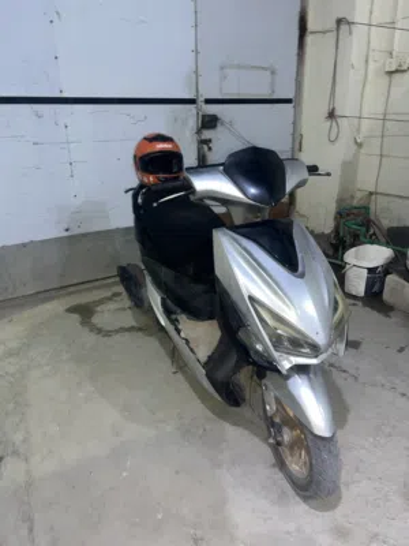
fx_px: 410
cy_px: 273
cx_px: 204
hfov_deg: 53.1
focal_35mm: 26
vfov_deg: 67.3
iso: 64
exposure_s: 1/17
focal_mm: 5.7
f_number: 1.5
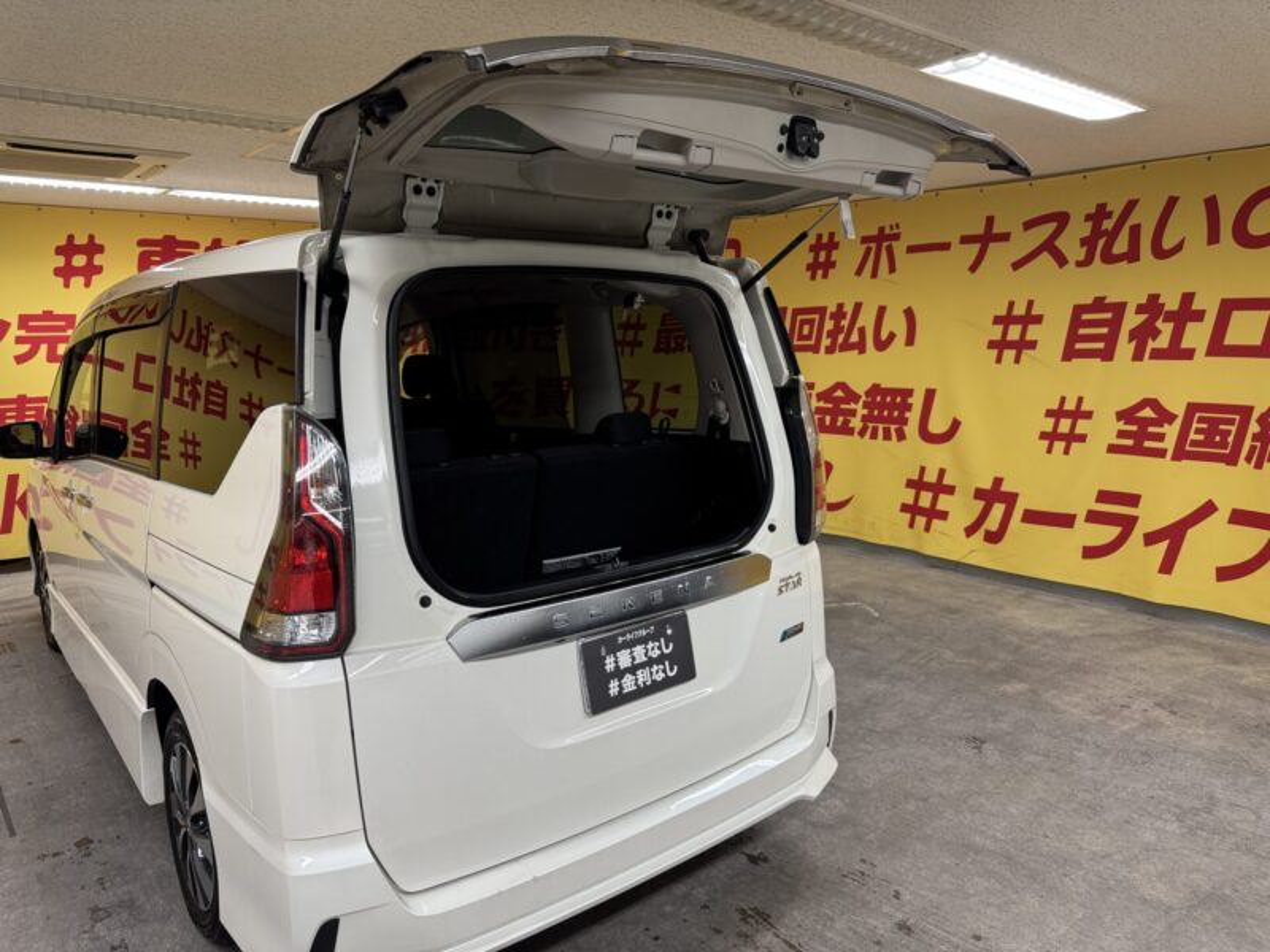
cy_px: 476
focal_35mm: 24
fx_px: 881
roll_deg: +1.5
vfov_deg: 56.8
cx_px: 635
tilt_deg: -9.2
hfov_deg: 71.6
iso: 125
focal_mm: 6.76
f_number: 1.78
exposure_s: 1/100
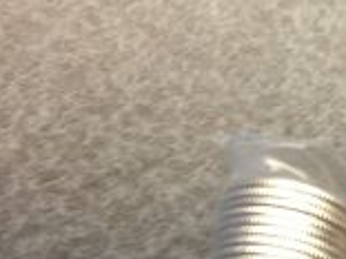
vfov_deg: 10.6
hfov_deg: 13.4
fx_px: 1349
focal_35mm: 135
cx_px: 588
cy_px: 392
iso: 80
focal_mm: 4.28
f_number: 2.4
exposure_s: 1/20
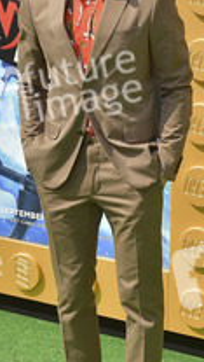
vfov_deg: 22.0
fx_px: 929
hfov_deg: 12.5
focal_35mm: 97
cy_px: 180
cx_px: 104
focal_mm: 48
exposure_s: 1/320
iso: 200
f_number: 6.3
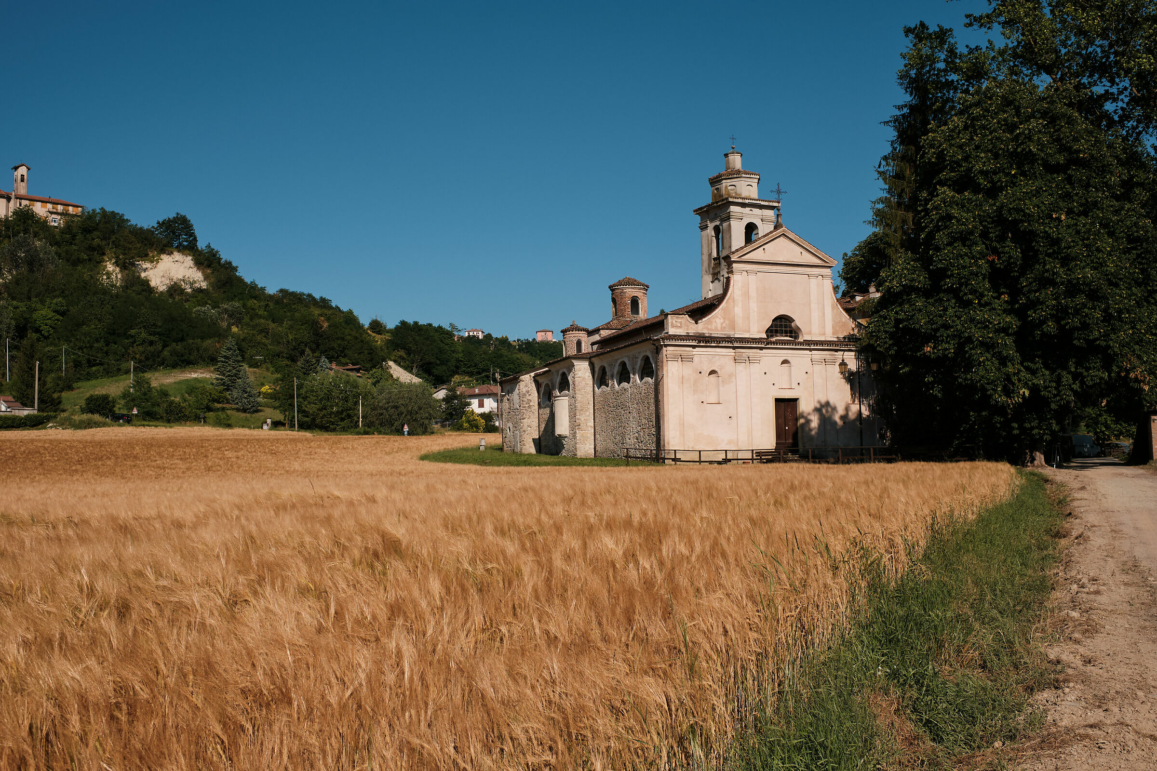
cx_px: 578
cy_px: 386
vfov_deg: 37.9
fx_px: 1125
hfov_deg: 54.4
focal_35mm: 35
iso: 200
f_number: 7.1
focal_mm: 23
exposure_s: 1/900
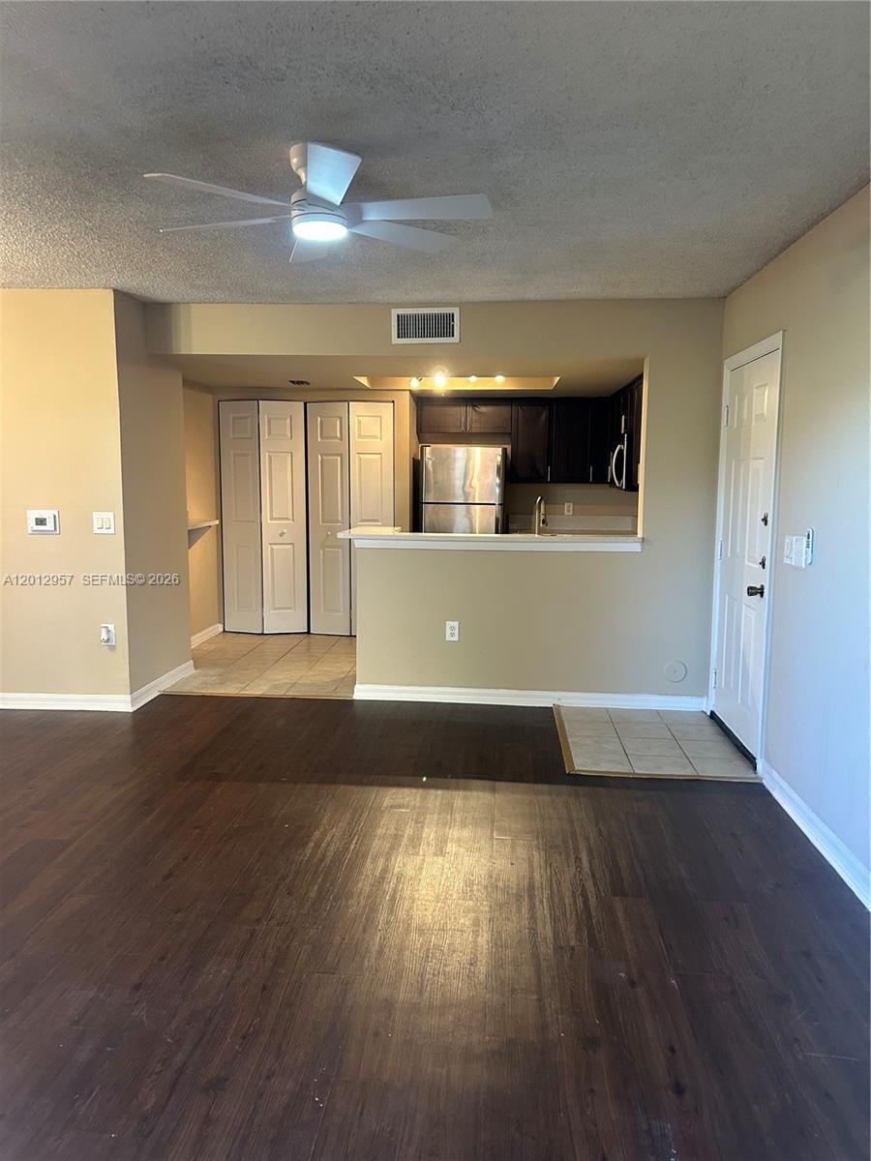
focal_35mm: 26
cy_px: 580
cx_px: 436
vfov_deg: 67.3
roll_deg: -0.1
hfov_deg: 53.1
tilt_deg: -10.1
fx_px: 872
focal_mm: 5.7
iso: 160
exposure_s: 1/60
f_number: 1.5
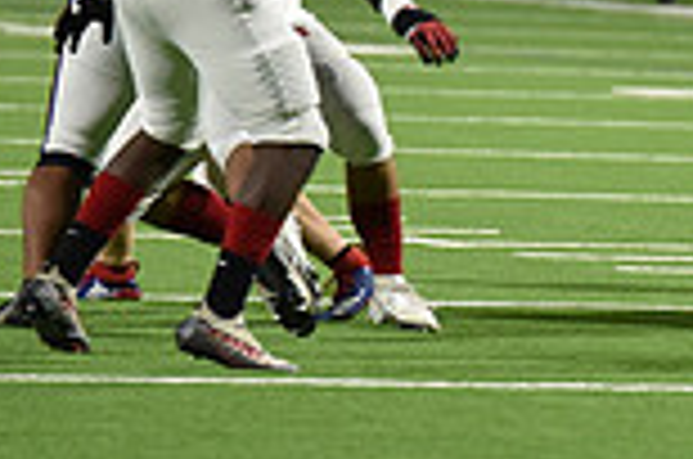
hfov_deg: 2.9
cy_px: -133
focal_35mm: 699
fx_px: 13428
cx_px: 1089
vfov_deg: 2.0
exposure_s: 1/500
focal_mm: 185
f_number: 2.8
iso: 2500
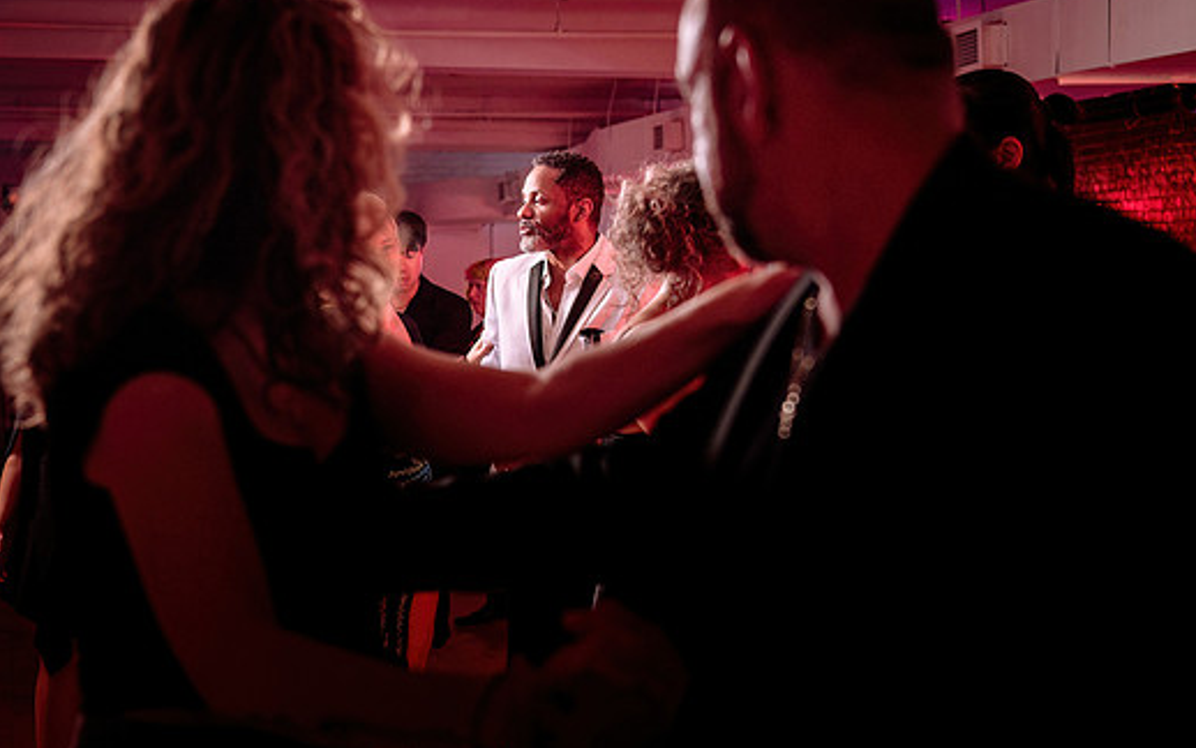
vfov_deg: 18.4
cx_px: 571
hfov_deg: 29.0
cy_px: 364
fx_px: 2315
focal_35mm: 71
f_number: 4
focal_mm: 52
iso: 640
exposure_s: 1/200
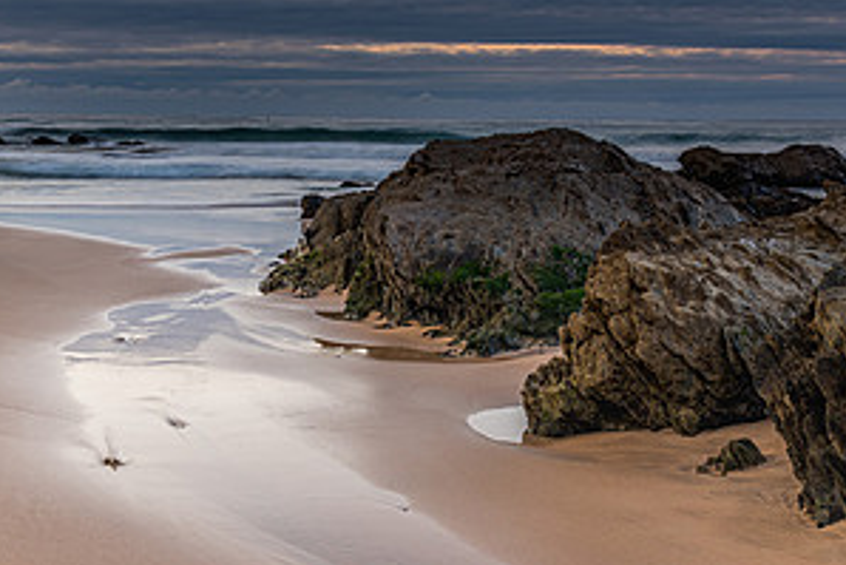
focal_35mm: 59
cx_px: 335
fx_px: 1387
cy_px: 294
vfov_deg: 23.0
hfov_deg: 33.8
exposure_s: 1.3
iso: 100
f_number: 8
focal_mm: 30
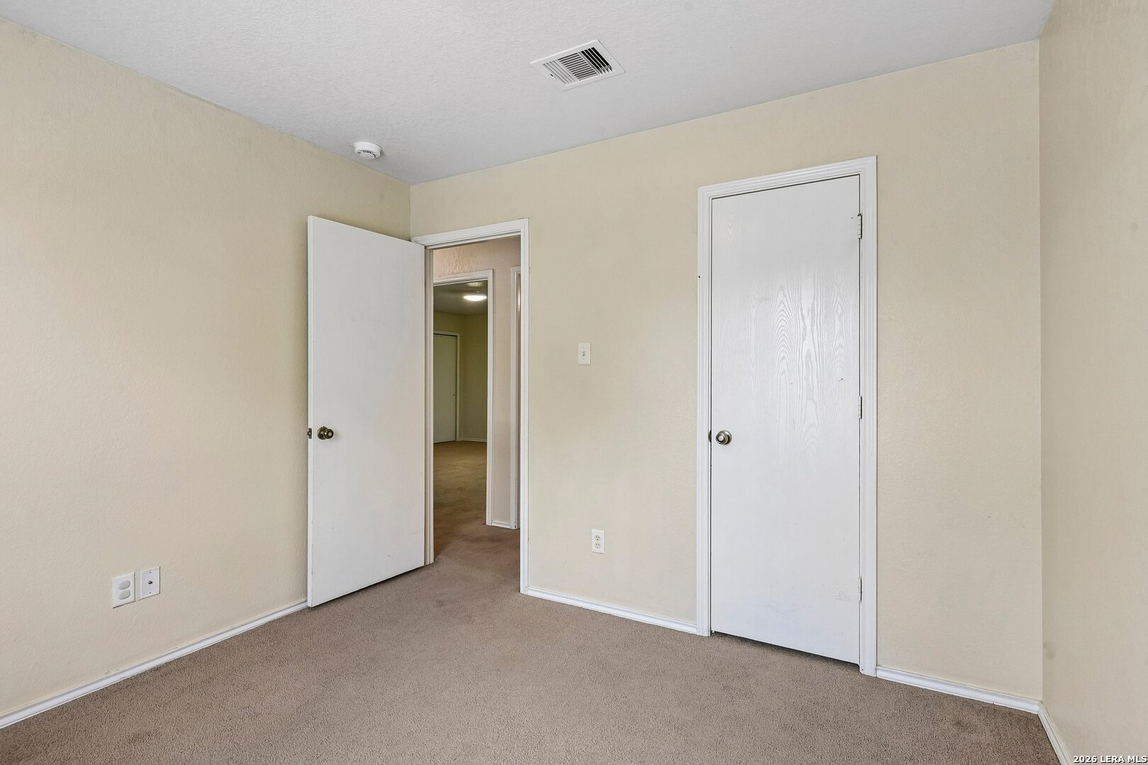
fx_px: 542
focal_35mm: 17
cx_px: 574
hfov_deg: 93.3
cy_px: 382
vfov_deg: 70.4
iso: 1100
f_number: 8
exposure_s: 1/15
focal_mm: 17
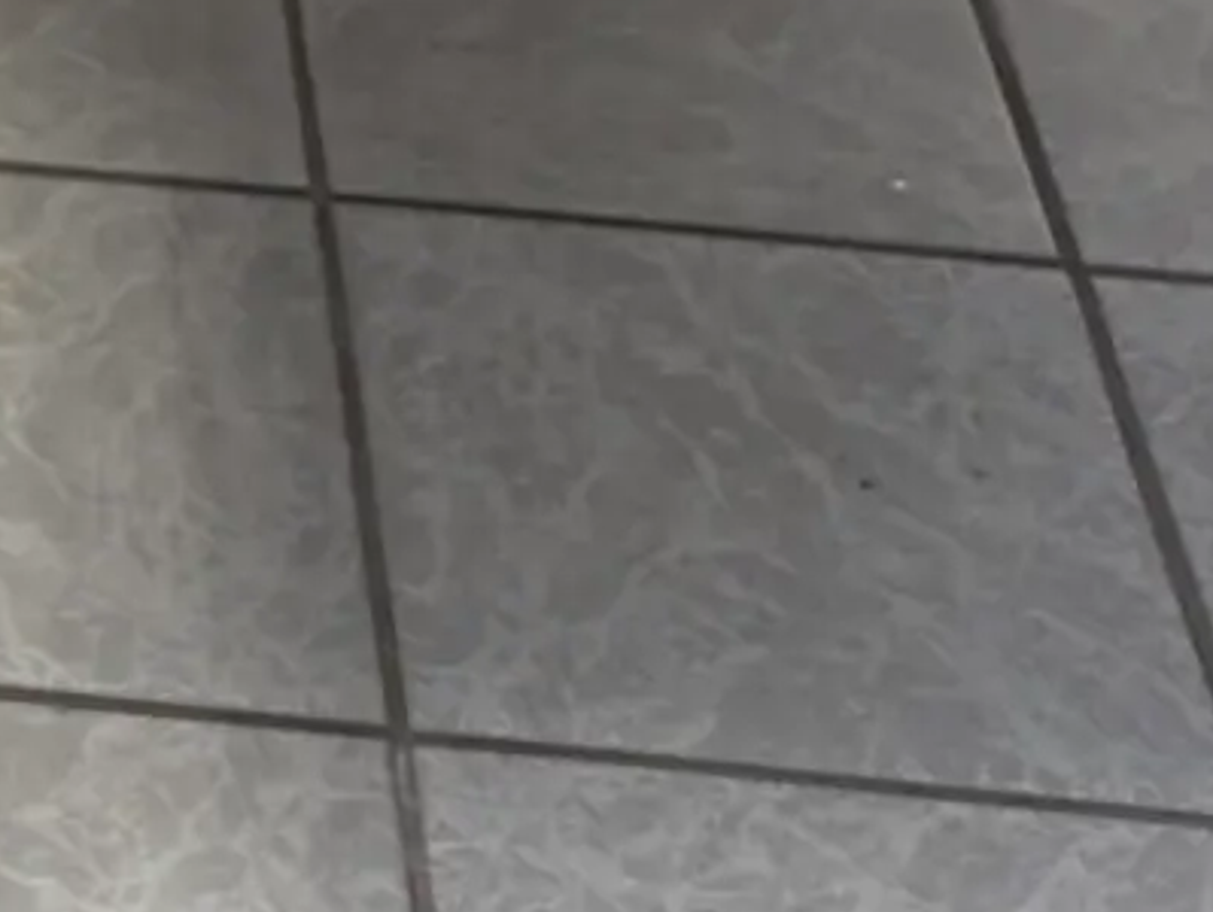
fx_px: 4384
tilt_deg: -35.4
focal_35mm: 125
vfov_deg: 11.6
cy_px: -243
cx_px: -1003
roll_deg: +0.8
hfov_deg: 13.9
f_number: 1.6
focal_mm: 5.96
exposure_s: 1/50
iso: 100
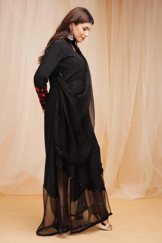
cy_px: 122
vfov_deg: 31.4
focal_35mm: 64
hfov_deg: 21.2
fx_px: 432
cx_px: 81
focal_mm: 43
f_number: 6.3
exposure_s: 1/160
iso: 250
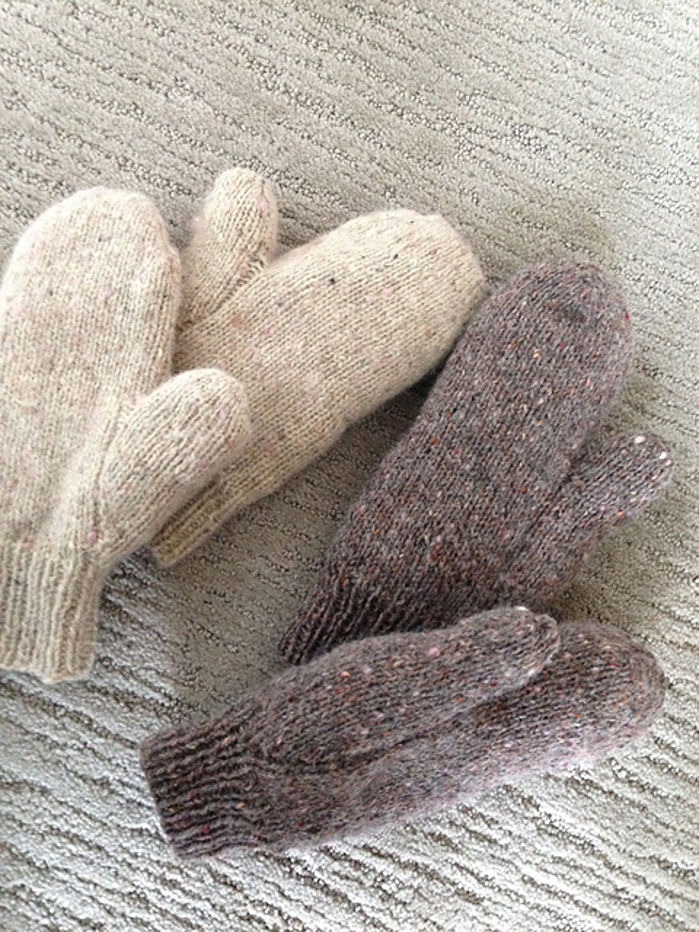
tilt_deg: -85.3
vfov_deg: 55.4
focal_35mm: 33
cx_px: 350
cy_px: 466
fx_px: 888
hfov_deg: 42.9
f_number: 2.4
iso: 400
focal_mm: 4.12
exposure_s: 1/20
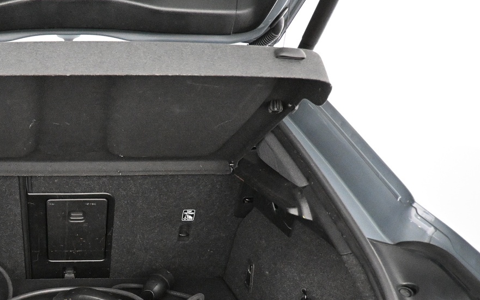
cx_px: 71
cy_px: 268
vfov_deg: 27.6
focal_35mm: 45
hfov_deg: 41.7
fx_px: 588
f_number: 3.5
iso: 6400
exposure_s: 1/60
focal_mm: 16
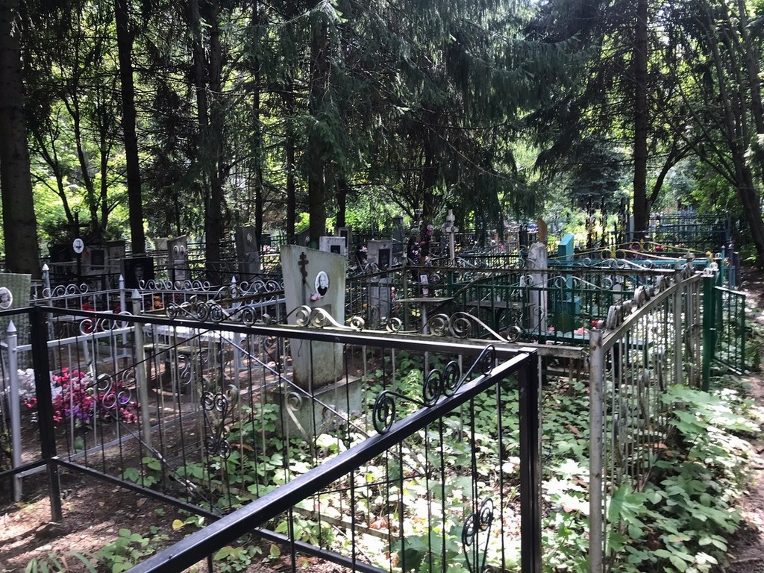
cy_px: 286
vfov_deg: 49.7
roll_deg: +0.5
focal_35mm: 28
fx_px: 618
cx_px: 382
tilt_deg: -4.4
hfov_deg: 63.4
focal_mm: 3.99
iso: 25
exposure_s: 1/100
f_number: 1.8
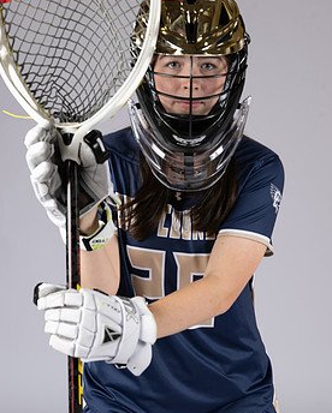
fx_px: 1263
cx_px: 177
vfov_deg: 18.6
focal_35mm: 103
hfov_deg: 15.0
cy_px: 220
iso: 250
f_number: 6.3
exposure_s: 1/200
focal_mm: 84
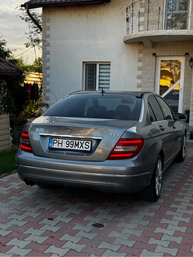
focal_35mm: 48
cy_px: 128
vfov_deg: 39.7
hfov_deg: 30.3
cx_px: 96
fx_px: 357
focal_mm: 6.76
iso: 64
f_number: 1.78
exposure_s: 1/288
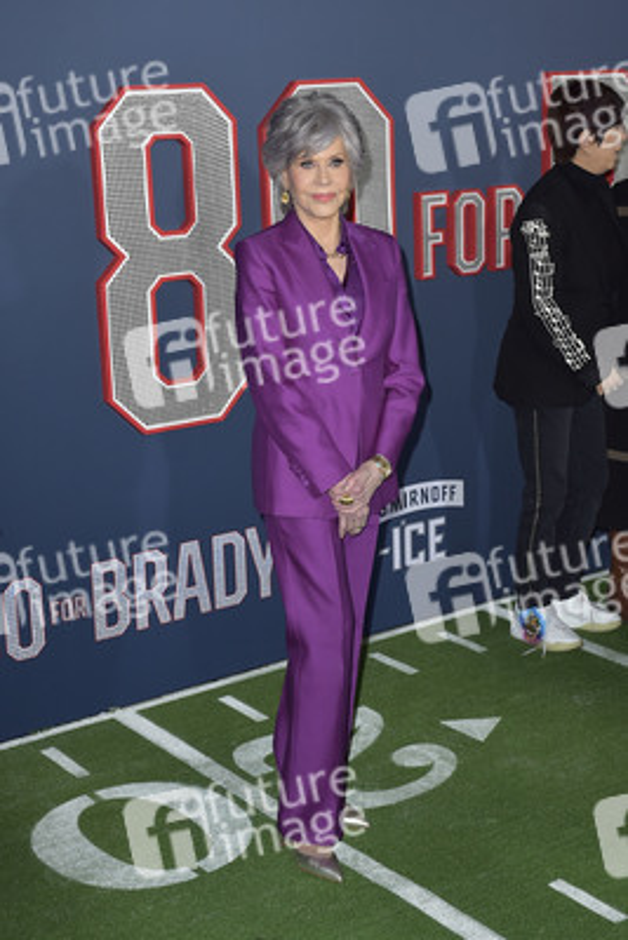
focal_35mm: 48
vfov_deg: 41.1
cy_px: 470
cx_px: 314
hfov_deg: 28.1
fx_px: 1255
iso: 400
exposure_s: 1/250
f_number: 6.3
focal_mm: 48
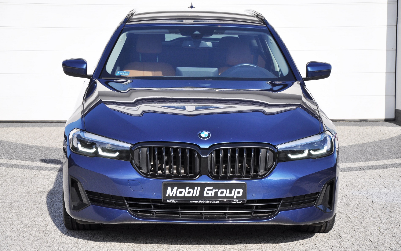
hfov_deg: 20.6
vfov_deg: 13.0
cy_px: 121
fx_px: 1104
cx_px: 201
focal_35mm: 101
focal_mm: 66
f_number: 7.1
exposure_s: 1/800
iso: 250
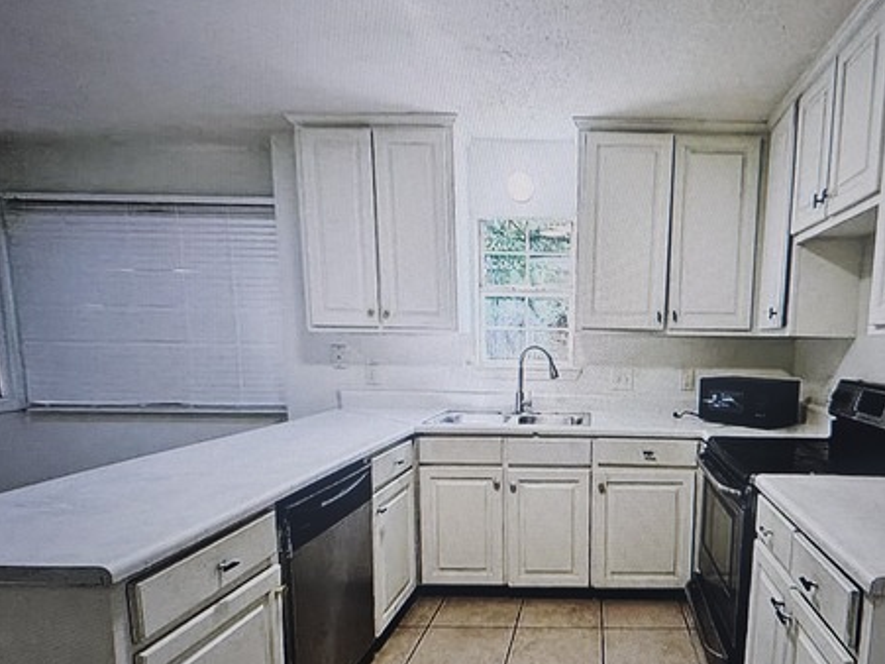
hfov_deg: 53.5
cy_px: 344
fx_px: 869
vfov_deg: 41.8
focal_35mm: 34
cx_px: 541
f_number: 1.8
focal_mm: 5.4
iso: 125
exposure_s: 1/120
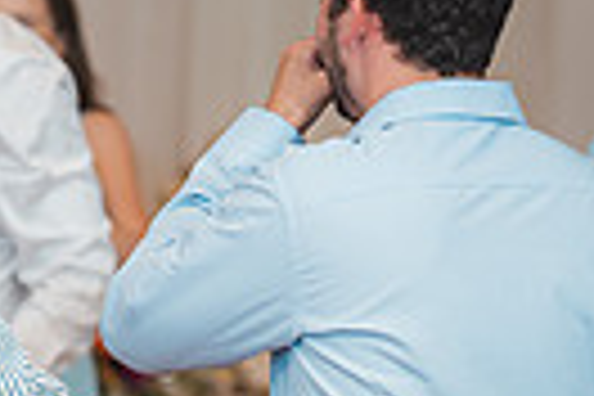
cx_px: -144
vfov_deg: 6.3
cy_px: 353
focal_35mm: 219
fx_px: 3613
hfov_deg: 9.3
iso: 80
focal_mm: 50
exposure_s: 1/250
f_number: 1.2
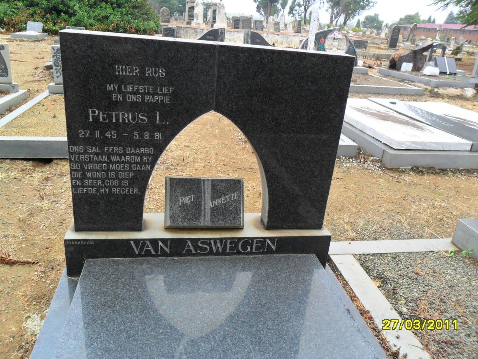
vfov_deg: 51.4
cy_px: 180
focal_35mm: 27
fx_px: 373
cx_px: 239
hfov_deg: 65.3
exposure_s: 1/180
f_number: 3.5
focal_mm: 4.9
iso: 100
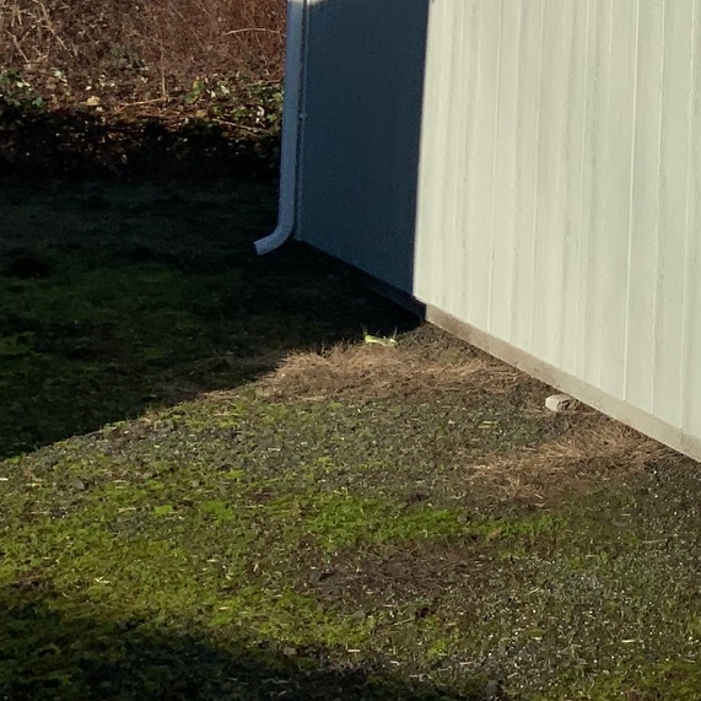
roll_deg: -1.3
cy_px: -174
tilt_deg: +6.1
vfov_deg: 17.8
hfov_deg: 16.9
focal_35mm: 92
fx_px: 2108
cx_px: 1082
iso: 20
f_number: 1.8
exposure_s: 1/3788
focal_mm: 3
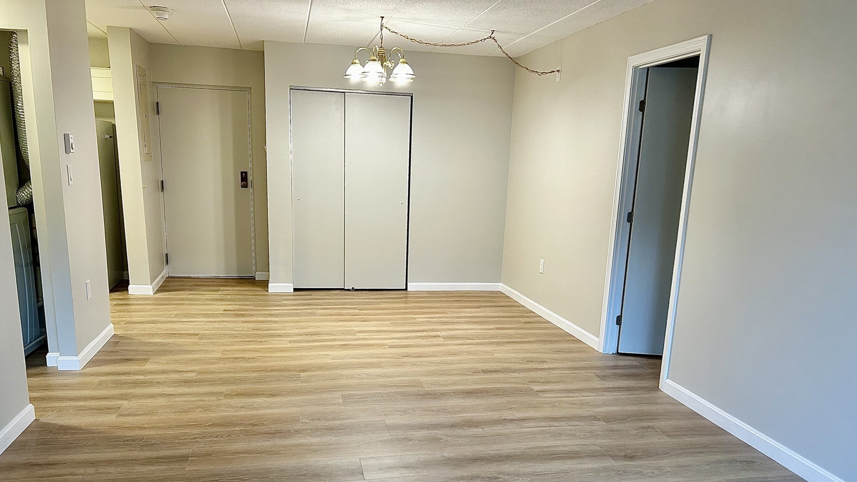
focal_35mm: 29
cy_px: 312
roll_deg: -1.2
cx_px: 419
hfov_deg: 66.1
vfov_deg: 39.8
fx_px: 659
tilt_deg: -13.9
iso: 125
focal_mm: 5.7
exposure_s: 1/120
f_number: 1.5
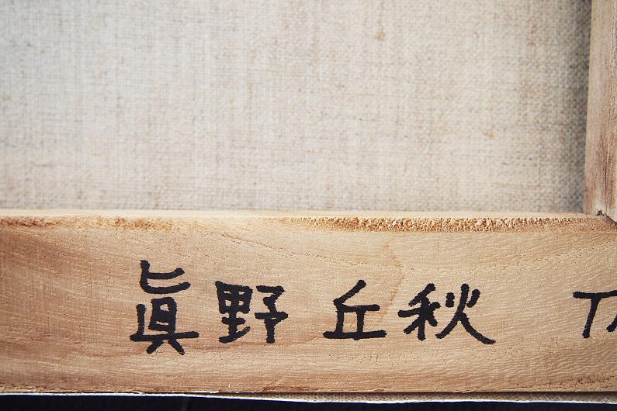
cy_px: 218
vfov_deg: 35.0
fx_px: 651
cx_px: 312
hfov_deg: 50.7
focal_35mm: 38
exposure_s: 1/60
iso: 320
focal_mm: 18
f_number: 4
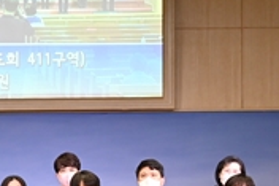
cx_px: -14
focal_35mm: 214
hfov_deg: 9.5
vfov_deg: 6.4
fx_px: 1657
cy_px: 221
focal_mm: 47
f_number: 3.5
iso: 1000
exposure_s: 1/200
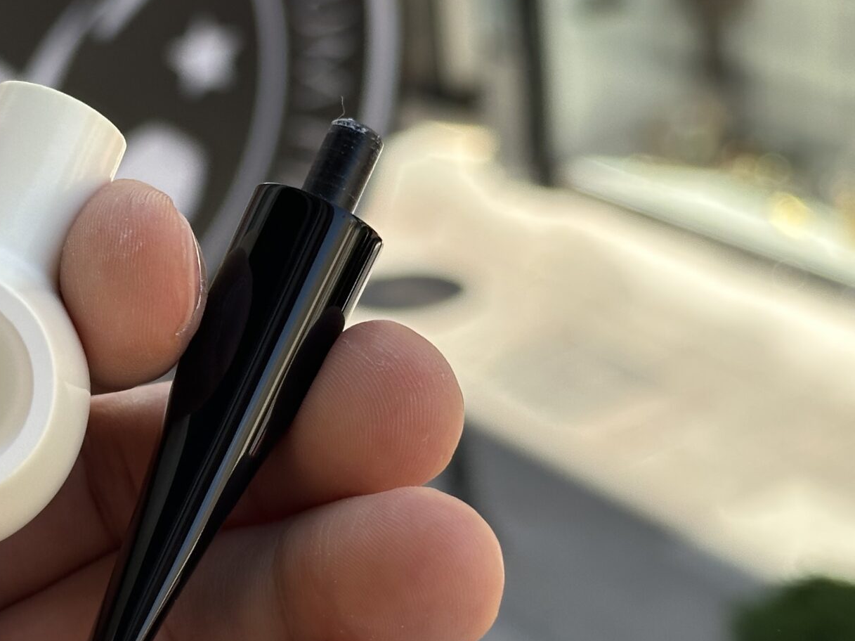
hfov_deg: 19.3
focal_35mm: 101
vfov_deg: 14.6
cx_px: 226
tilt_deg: -21.2
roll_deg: +6.9
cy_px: 252
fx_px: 2494
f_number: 1.78
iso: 64
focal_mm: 6.86
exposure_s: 1/864
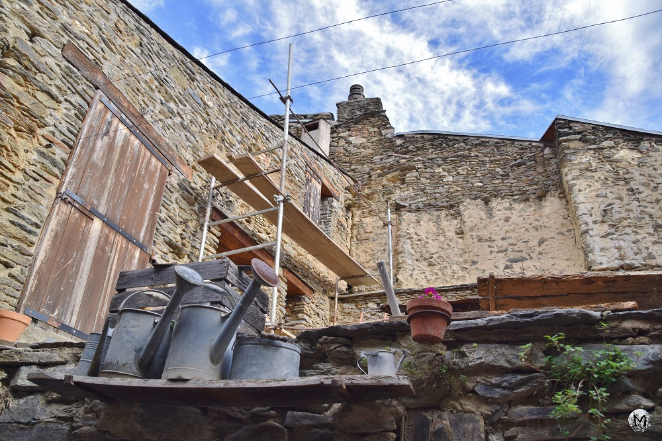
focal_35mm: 27
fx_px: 496
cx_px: 331
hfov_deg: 67.4
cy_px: 220
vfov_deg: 47.9
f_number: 8
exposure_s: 1/250
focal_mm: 18
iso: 280
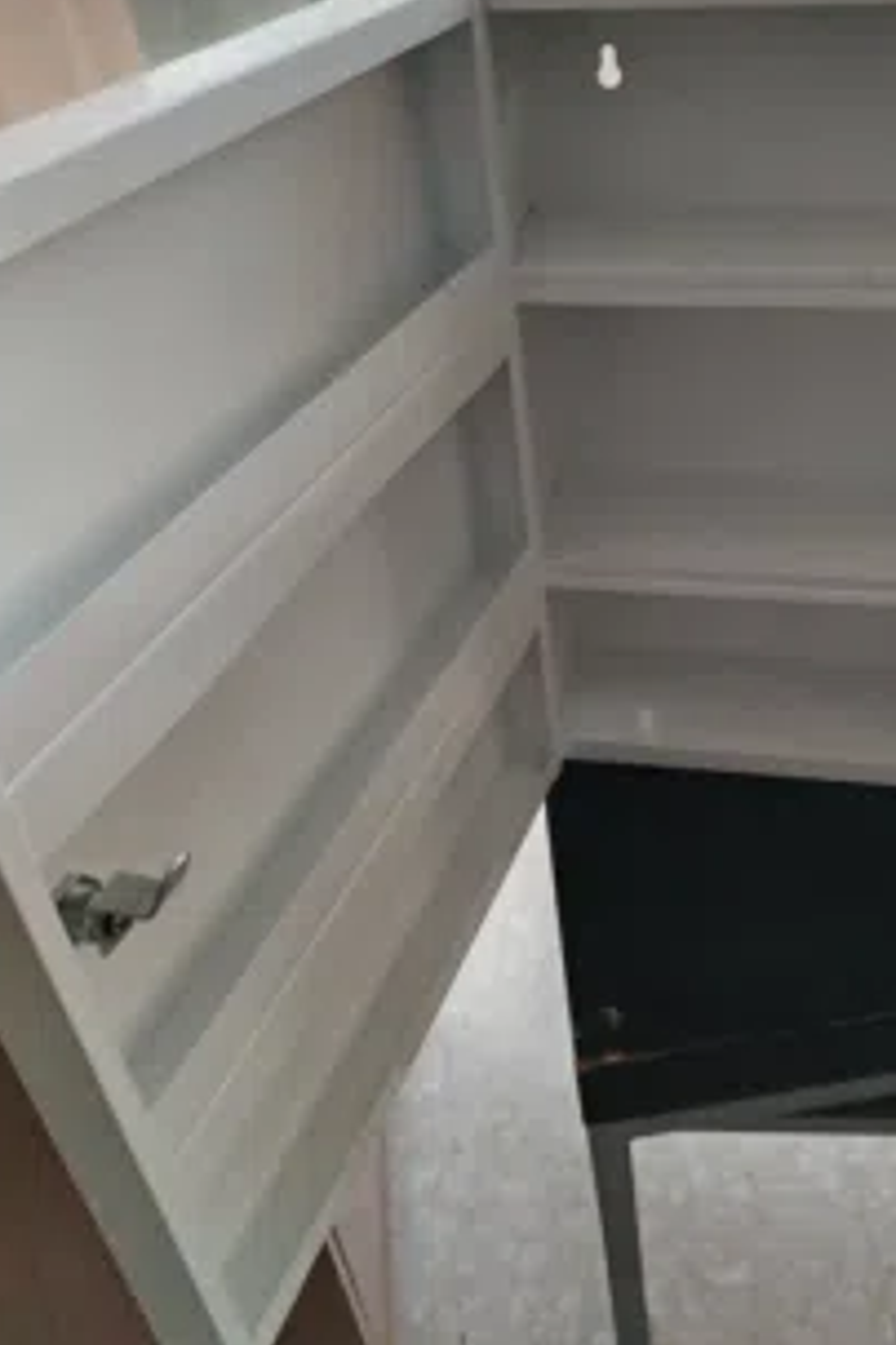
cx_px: 625
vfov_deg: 56.6
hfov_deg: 39.3
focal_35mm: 33
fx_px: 1232
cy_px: 515
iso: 2022
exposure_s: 1/100
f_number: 1.75
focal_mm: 5.25
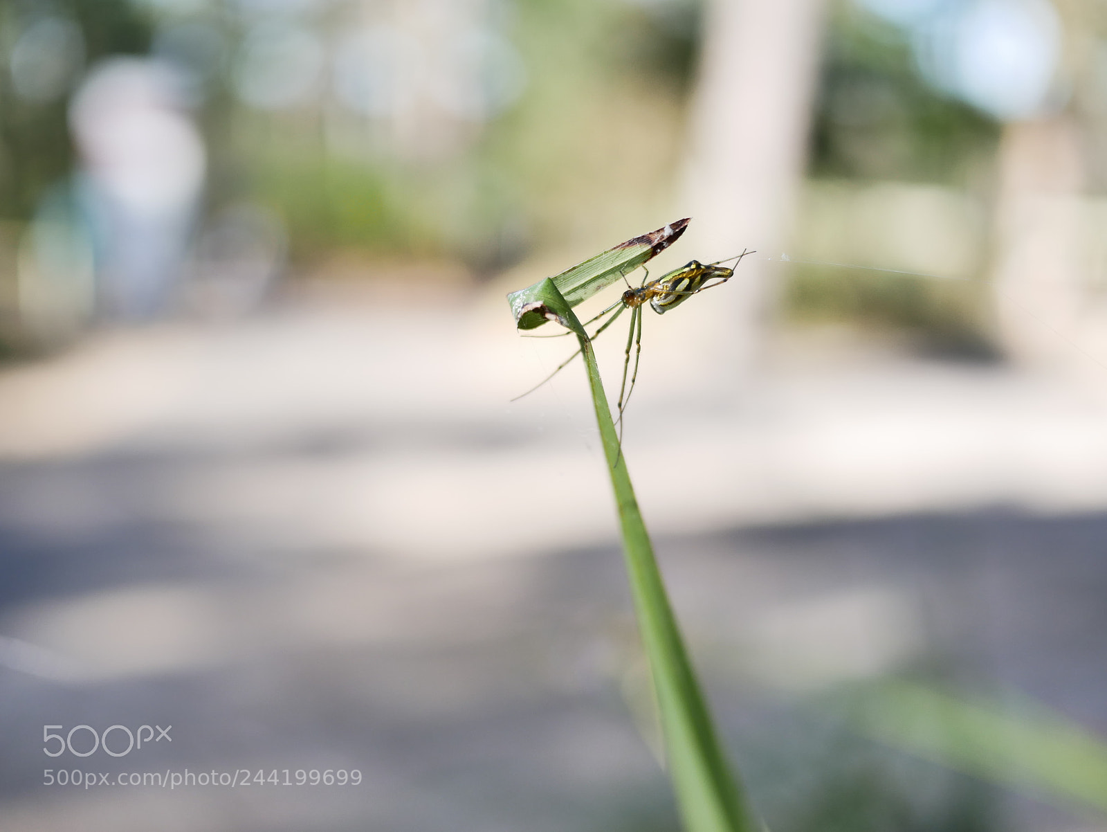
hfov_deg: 46.8
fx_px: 1280
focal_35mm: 40
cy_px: 416
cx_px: 554
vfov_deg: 36.0
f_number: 1.8
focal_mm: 20
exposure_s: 1/800
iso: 800
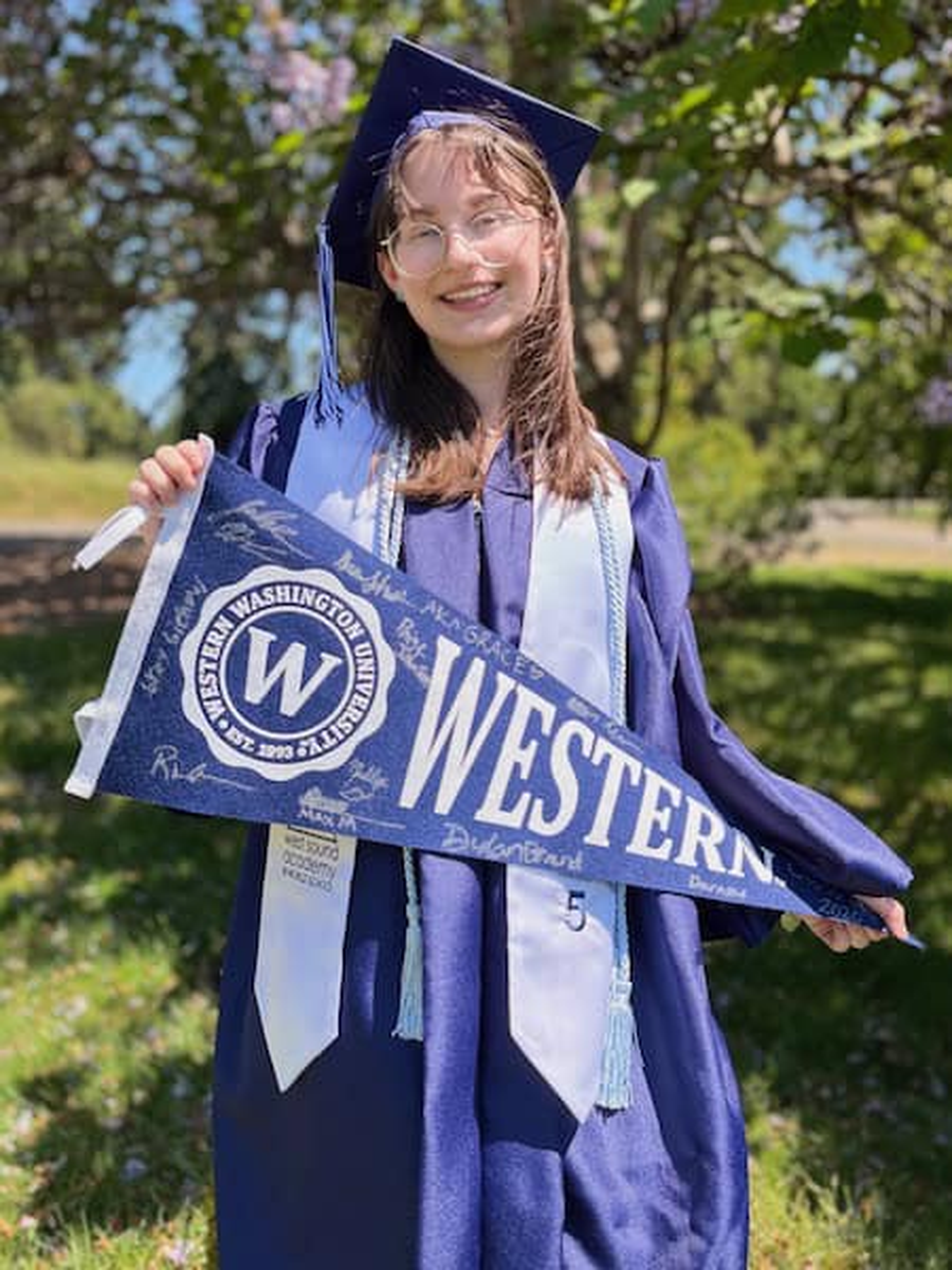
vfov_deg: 67.3
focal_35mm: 26
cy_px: 635
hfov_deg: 53.1
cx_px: 476
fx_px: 953
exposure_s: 1/831
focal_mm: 6
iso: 50
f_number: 1.6
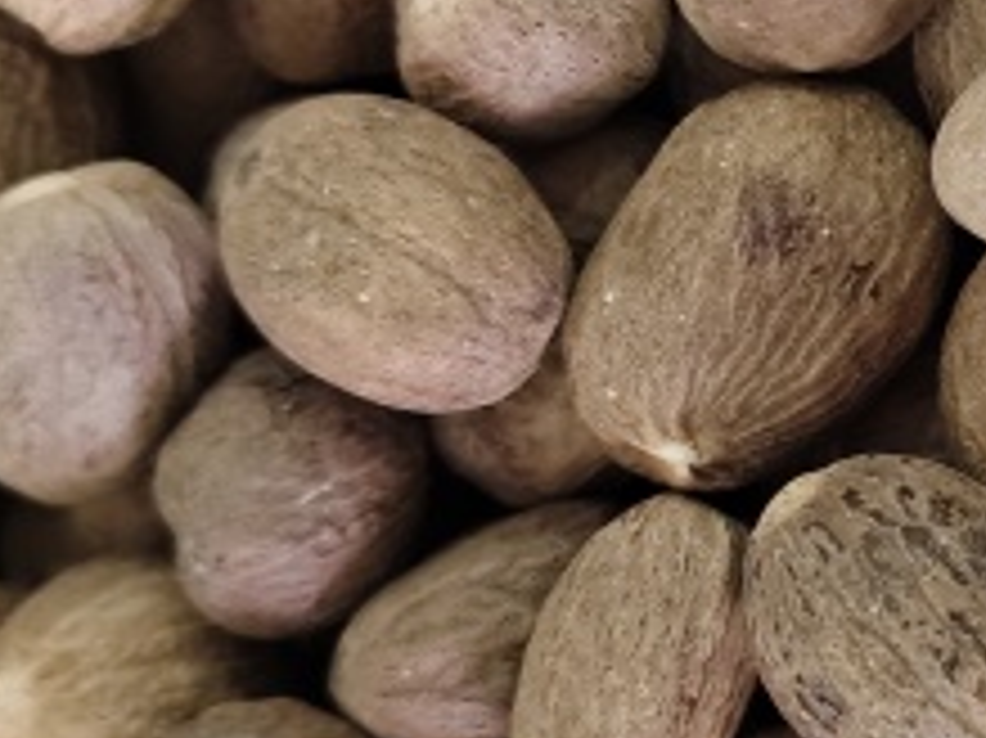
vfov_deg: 17.5
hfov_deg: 22.4
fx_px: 2391
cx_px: 986
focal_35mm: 84
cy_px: 328
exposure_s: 1/249
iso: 4099
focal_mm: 5.56
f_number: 1.88
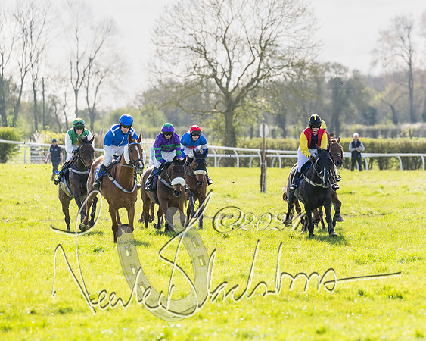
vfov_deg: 5.2
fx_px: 3781
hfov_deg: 6.4
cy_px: 156
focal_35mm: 300
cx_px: 325
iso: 400
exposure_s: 1/2000
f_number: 4
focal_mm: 200
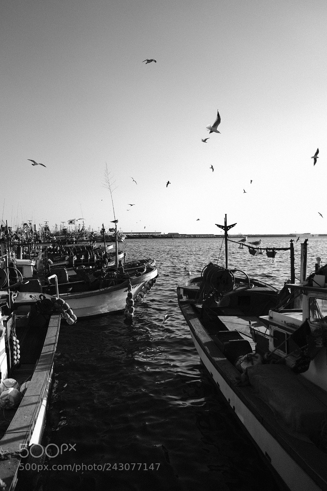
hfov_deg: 47.9
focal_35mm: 27
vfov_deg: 67.4
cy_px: 246
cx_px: 164
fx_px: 368
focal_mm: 18
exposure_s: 1/2400
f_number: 2.5
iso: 100
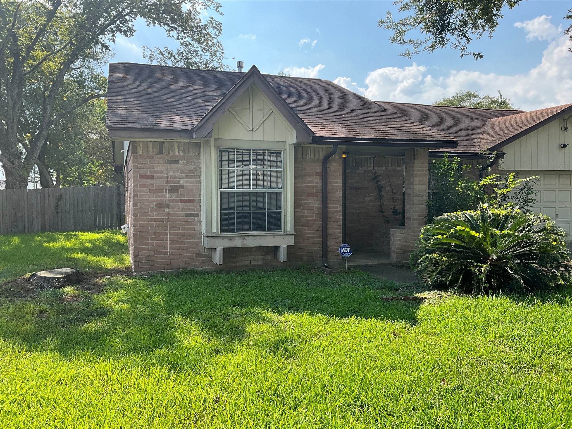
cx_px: 286
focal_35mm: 29
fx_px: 479
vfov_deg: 48.2
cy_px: 214
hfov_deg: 61.7
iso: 25
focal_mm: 3
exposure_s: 1/912
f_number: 1.8
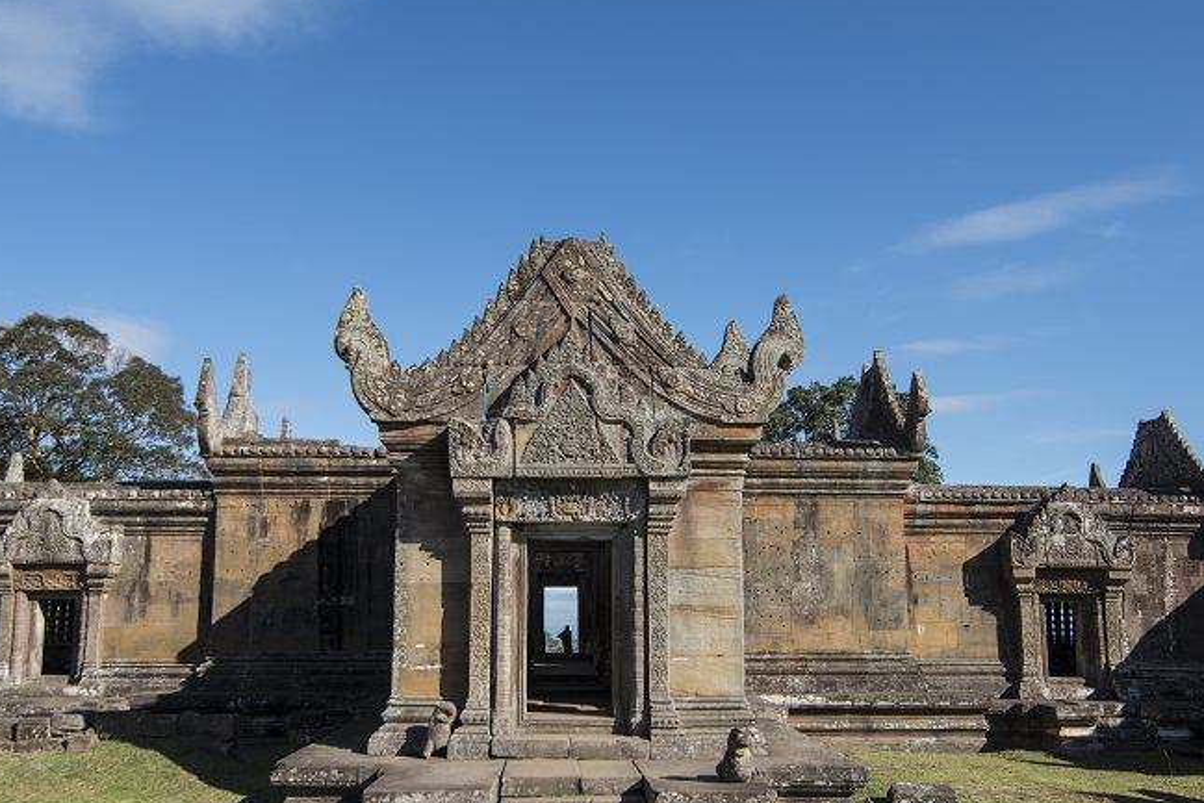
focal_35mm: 31
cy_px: 457
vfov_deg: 42.2
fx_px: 1037
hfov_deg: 60.3
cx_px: 576
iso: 200
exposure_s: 1/1250
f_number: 4.5
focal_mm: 23
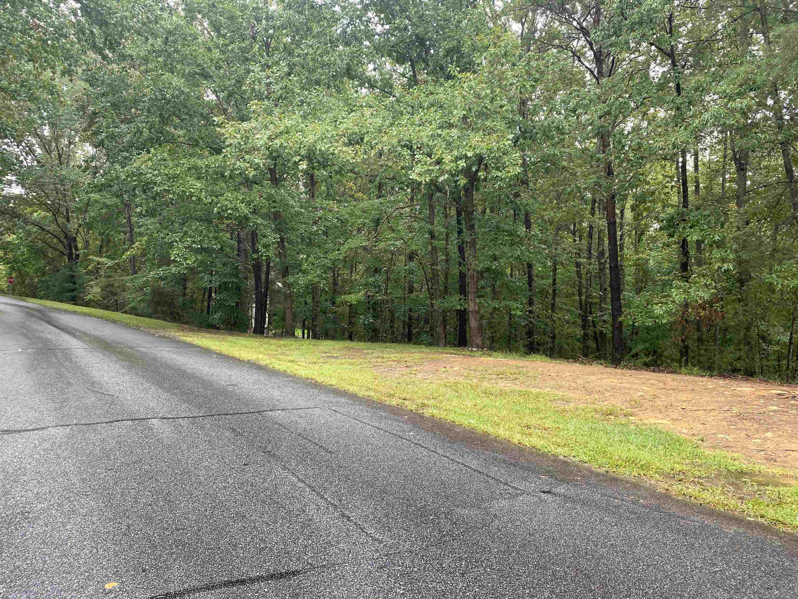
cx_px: 399
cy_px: 300
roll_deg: +0.5
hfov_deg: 67.3
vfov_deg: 53.1
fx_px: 599
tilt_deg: +2.0
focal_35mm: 26
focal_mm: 4.25
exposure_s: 1/104
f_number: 1.8
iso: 125
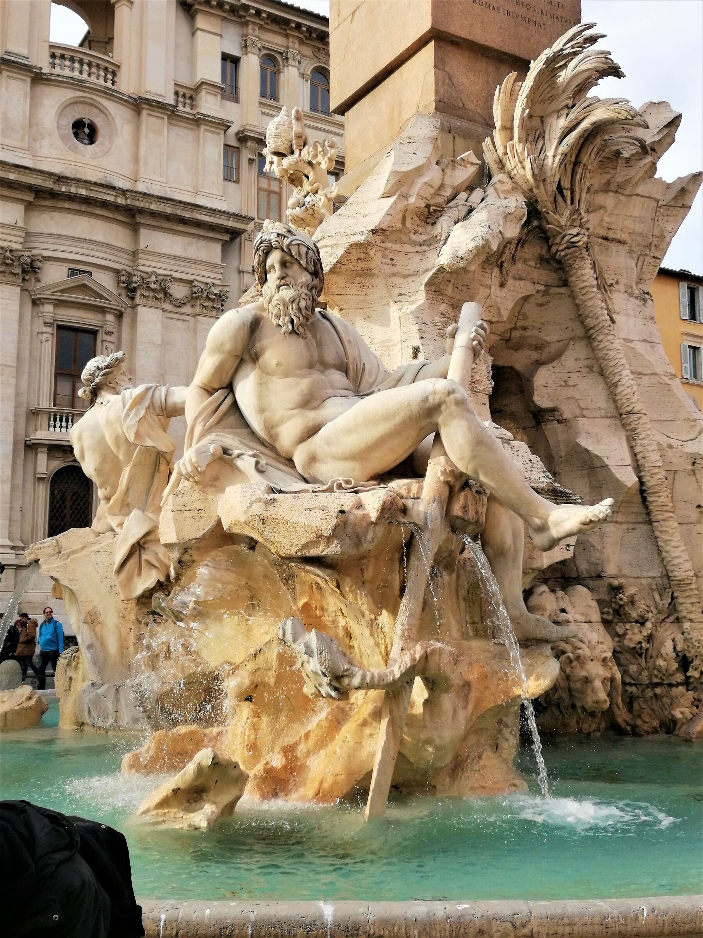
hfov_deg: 38.7
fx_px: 1002
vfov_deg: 50.1
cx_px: 352
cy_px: 469
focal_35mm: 37
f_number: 1.8
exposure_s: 1/822
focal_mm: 3.95
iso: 50
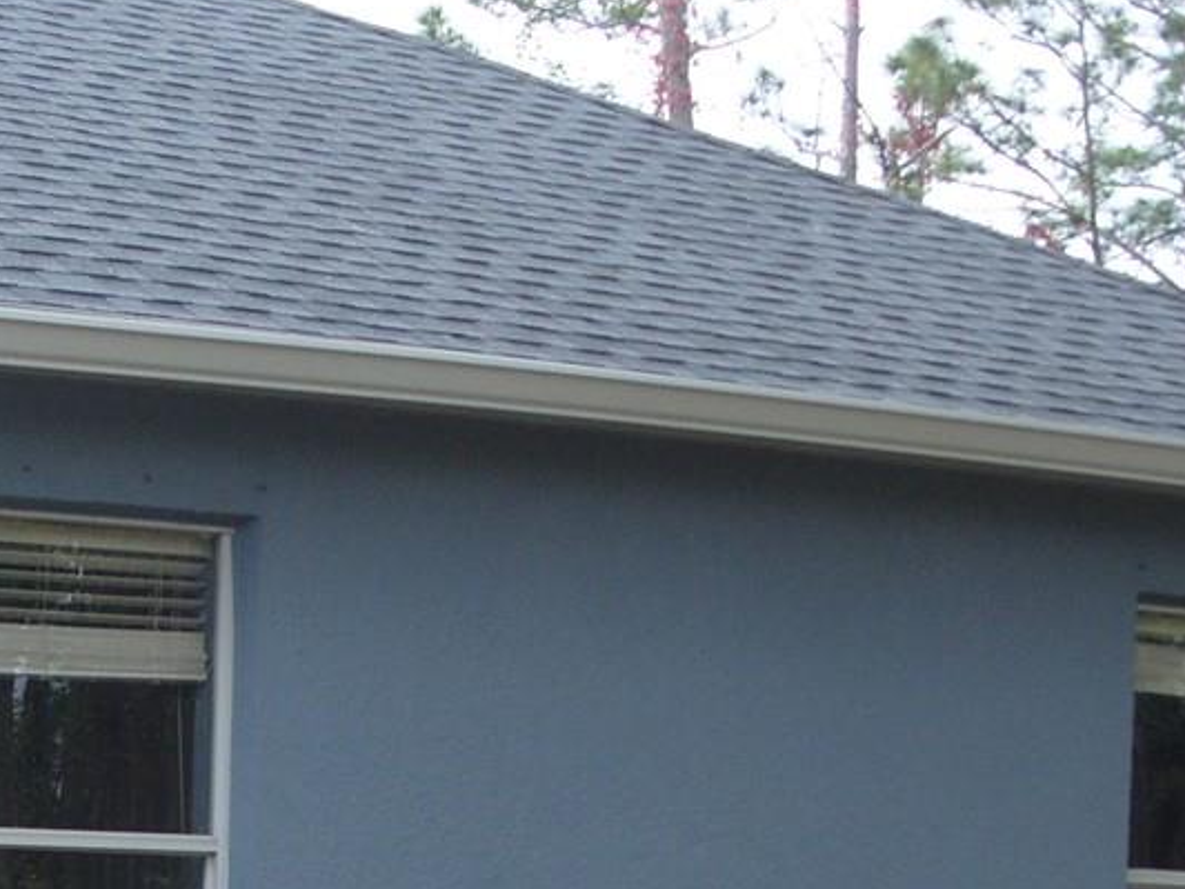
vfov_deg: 13.6
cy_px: 1162
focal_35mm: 105
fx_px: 3595
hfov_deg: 18.5
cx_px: 160
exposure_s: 1/500
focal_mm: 7.8
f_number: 2.8
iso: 80
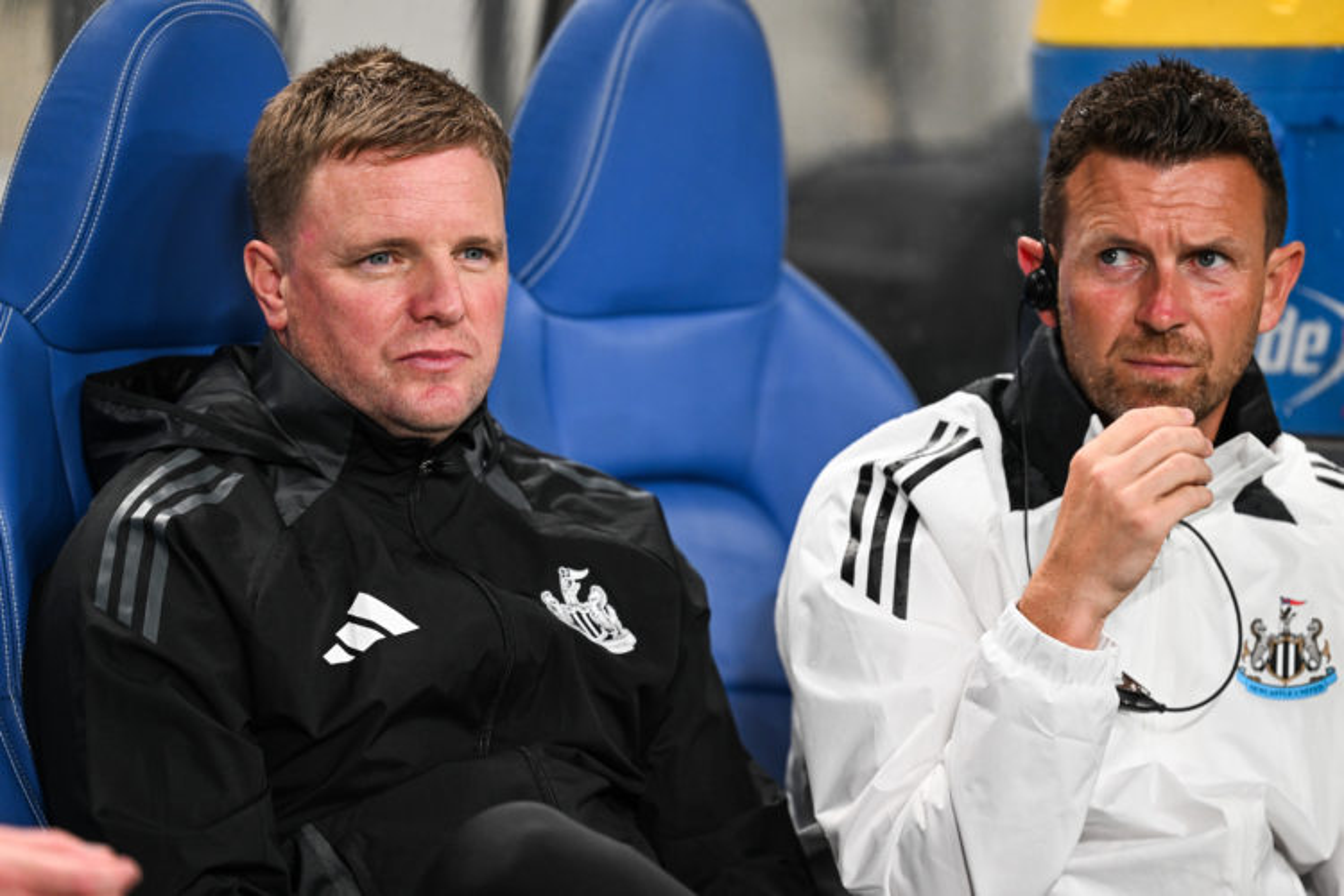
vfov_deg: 3.4
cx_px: 672
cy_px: 448
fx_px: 14932
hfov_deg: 5.2
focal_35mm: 400
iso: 2000
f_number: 2.8
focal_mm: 400
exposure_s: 1/800
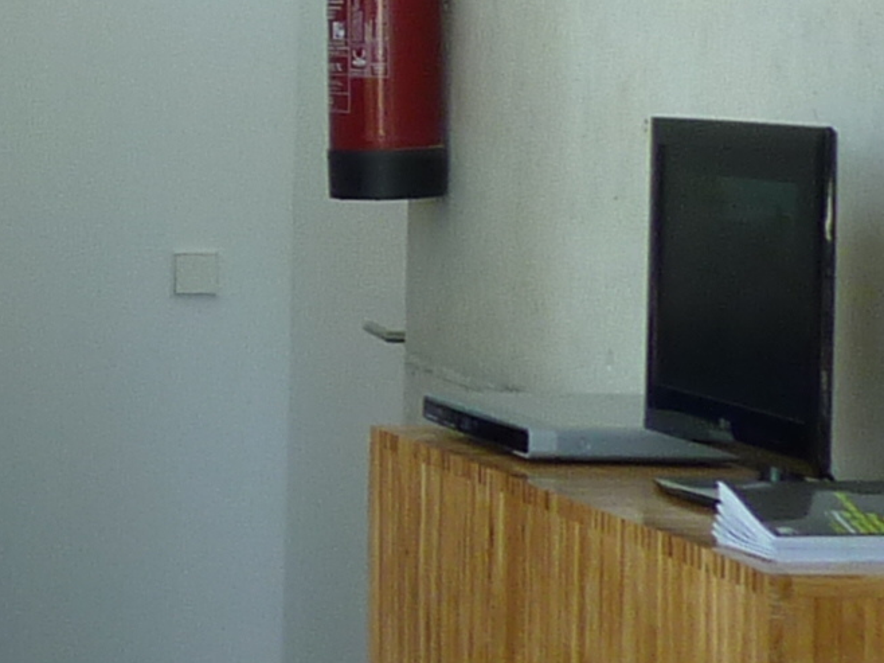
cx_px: -1233
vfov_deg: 9.7
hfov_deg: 11.0
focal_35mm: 152
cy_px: 153
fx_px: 3880
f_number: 3.3
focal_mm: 4.5
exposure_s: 1/60
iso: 80
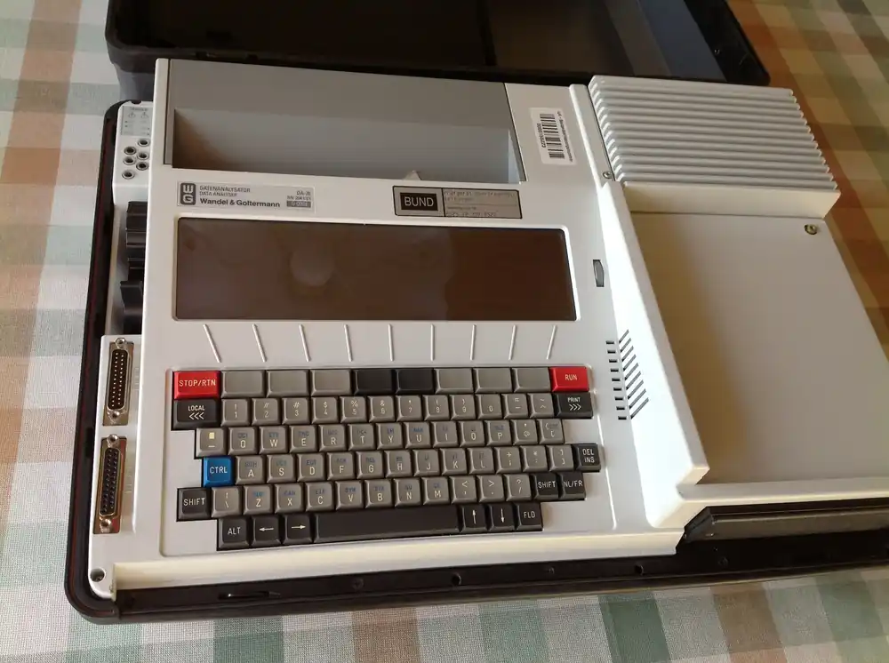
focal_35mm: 35
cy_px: 332
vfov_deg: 40.6
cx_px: 444
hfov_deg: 52.7
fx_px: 897
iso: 64
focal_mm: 4.28
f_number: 2.4
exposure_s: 1/120
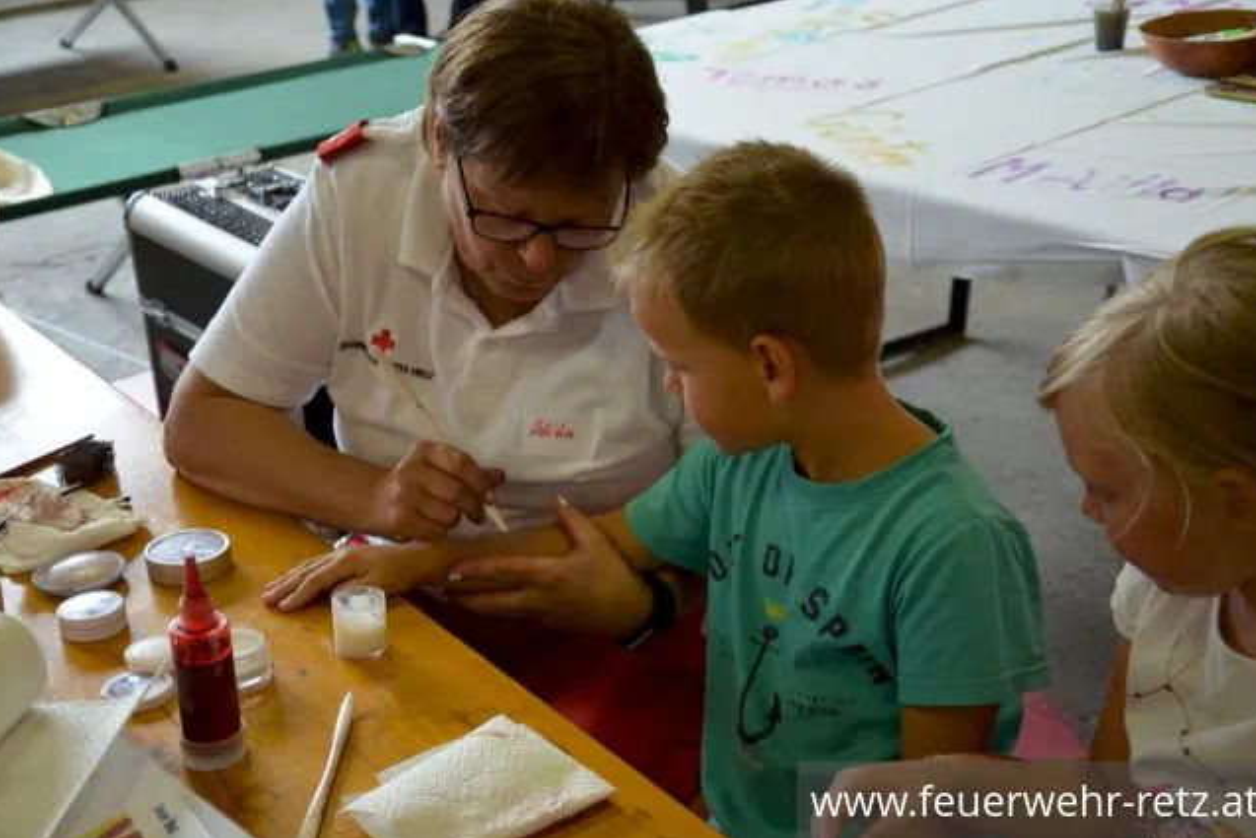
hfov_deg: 34.5
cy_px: 422
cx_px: 631
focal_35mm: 58
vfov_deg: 23.4
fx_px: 2024
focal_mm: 38
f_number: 4.5
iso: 1000
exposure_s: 1/30
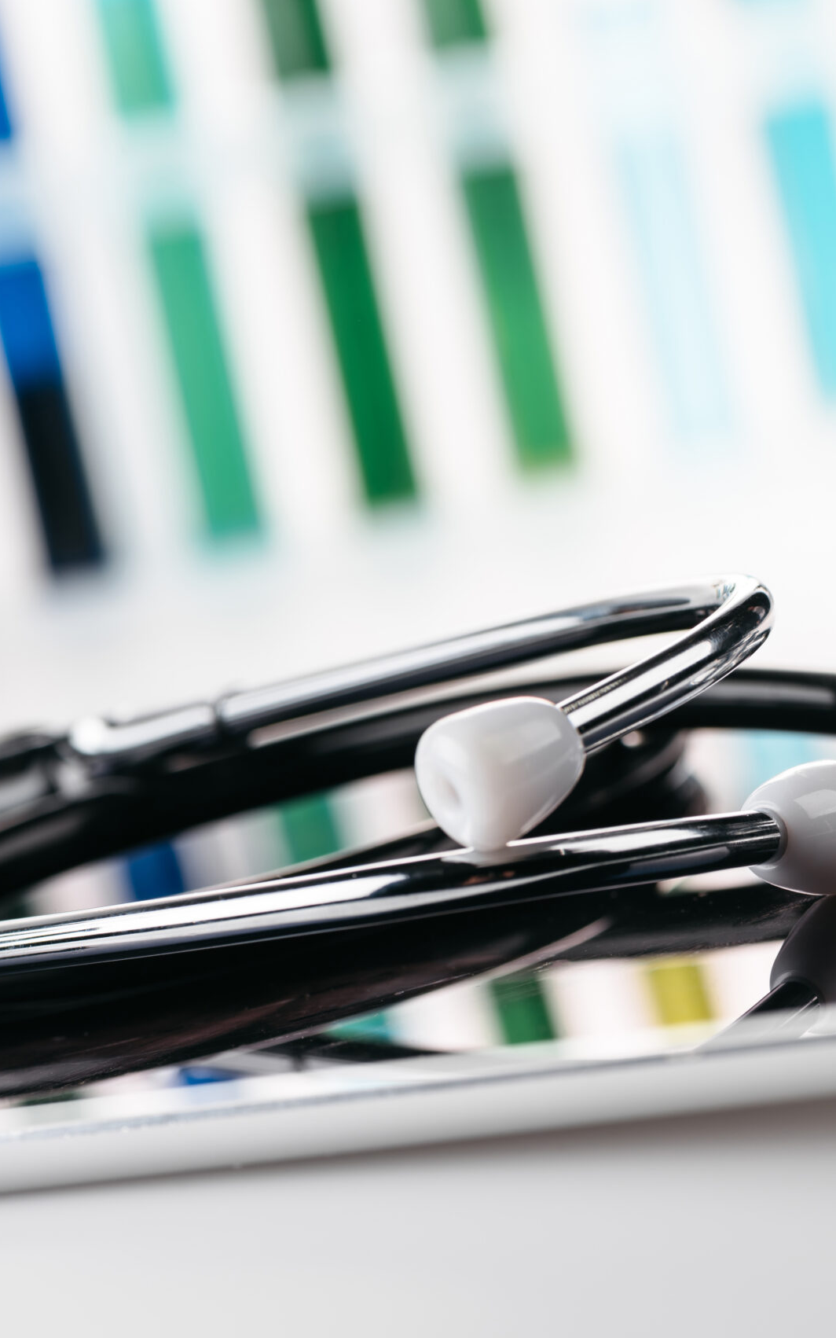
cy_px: 670
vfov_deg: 13.0
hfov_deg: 8.1
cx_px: 908
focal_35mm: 161
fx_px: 5868
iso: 64
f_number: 10
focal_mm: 105
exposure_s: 1/160
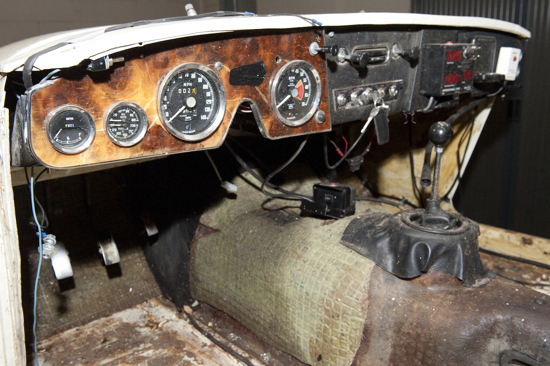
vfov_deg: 38.8
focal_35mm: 34
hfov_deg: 55.8
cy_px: 183
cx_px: 275
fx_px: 519
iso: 3200
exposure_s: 1/100
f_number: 8
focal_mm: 34
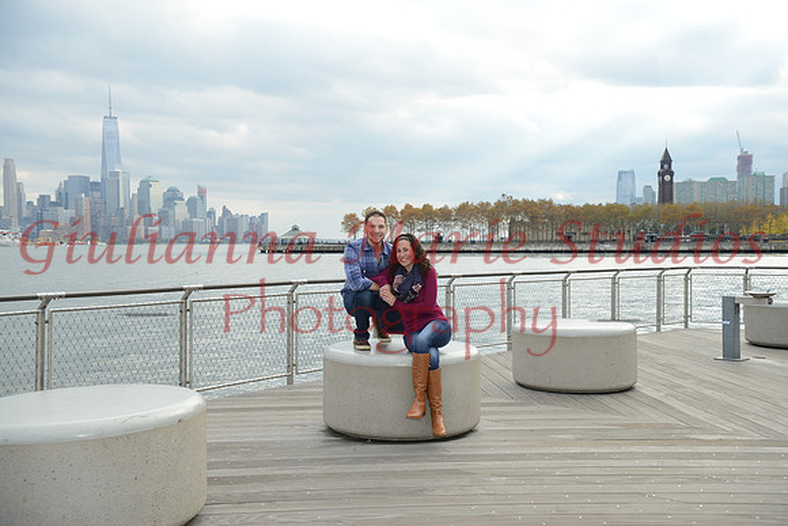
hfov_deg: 48.4
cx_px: 394
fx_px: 876
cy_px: 263
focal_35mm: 40
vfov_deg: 33.4
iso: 250
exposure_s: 1/250
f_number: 7.1
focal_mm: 40
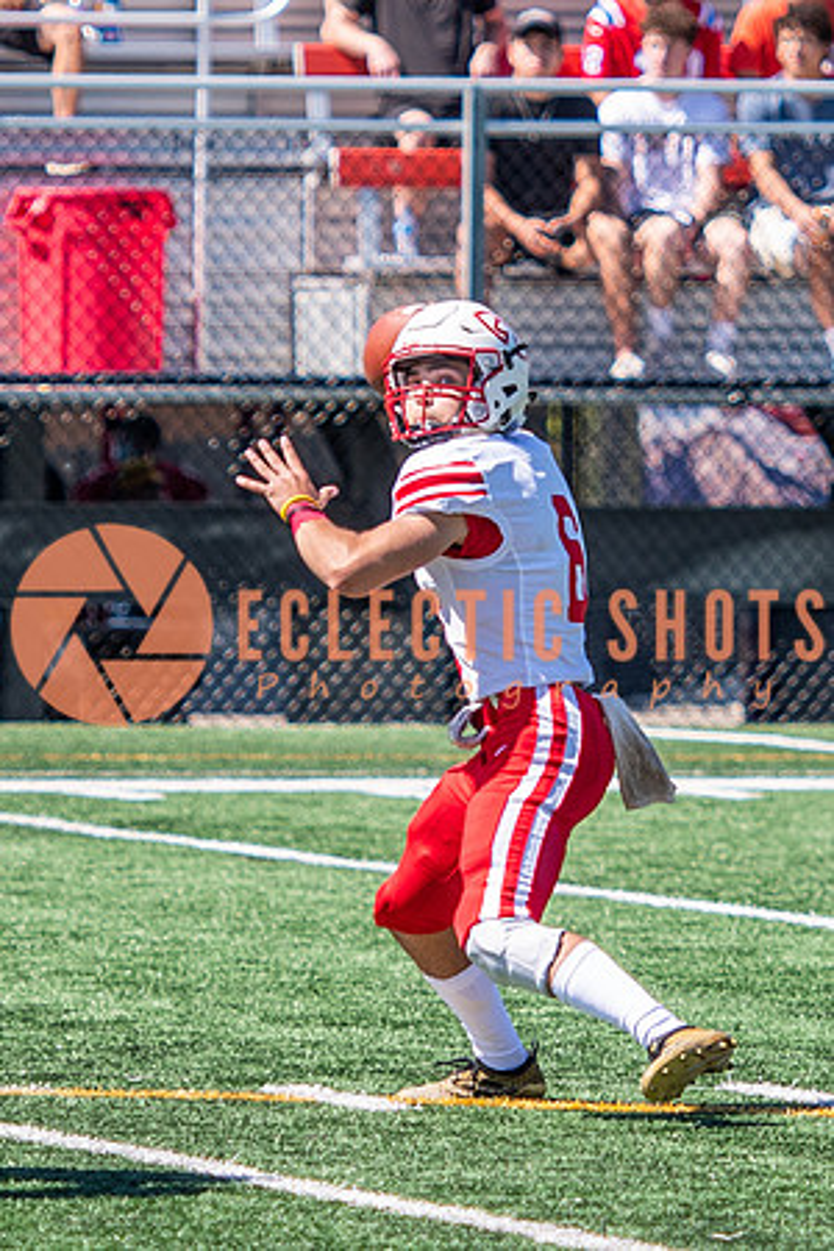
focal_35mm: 584
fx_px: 20299
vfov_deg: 3.5
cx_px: 349
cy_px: 561
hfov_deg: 2.4
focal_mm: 130
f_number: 2.8
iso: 160
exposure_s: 1/2000
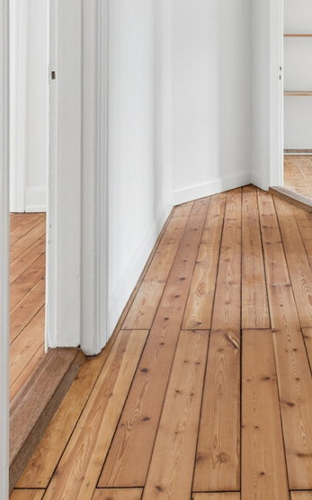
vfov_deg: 42.5
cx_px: 254
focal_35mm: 44
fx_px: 599
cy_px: 75
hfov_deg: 28.5
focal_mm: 10
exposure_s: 1/5
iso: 160
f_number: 8
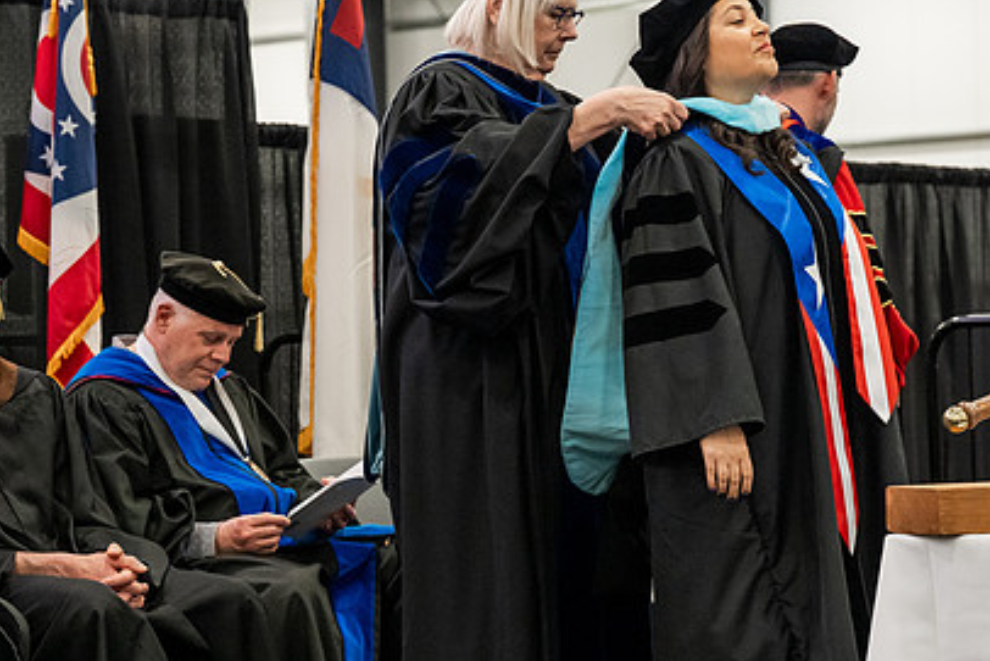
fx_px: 3218
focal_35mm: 117
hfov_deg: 17.5
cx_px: 578
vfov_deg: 11.7
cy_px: 301
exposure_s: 1/250
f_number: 5
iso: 6400
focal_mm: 82
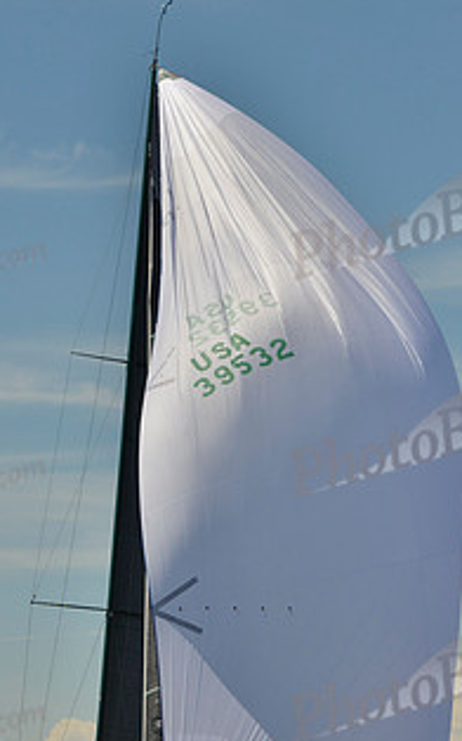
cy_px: 592
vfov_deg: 15.7
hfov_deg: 9.9
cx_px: 169
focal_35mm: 132
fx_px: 2662
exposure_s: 1/1600
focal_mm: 70
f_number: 10
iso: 280
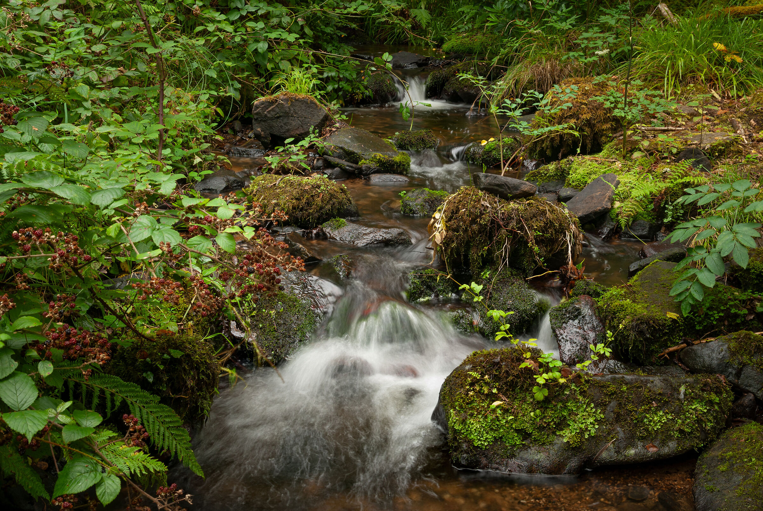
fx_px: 859
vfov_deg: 33.1
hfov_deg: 47.9
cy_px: 256
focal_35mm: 40
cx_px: 382
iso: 100
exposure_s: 1/2.5
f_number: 10
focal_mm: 27
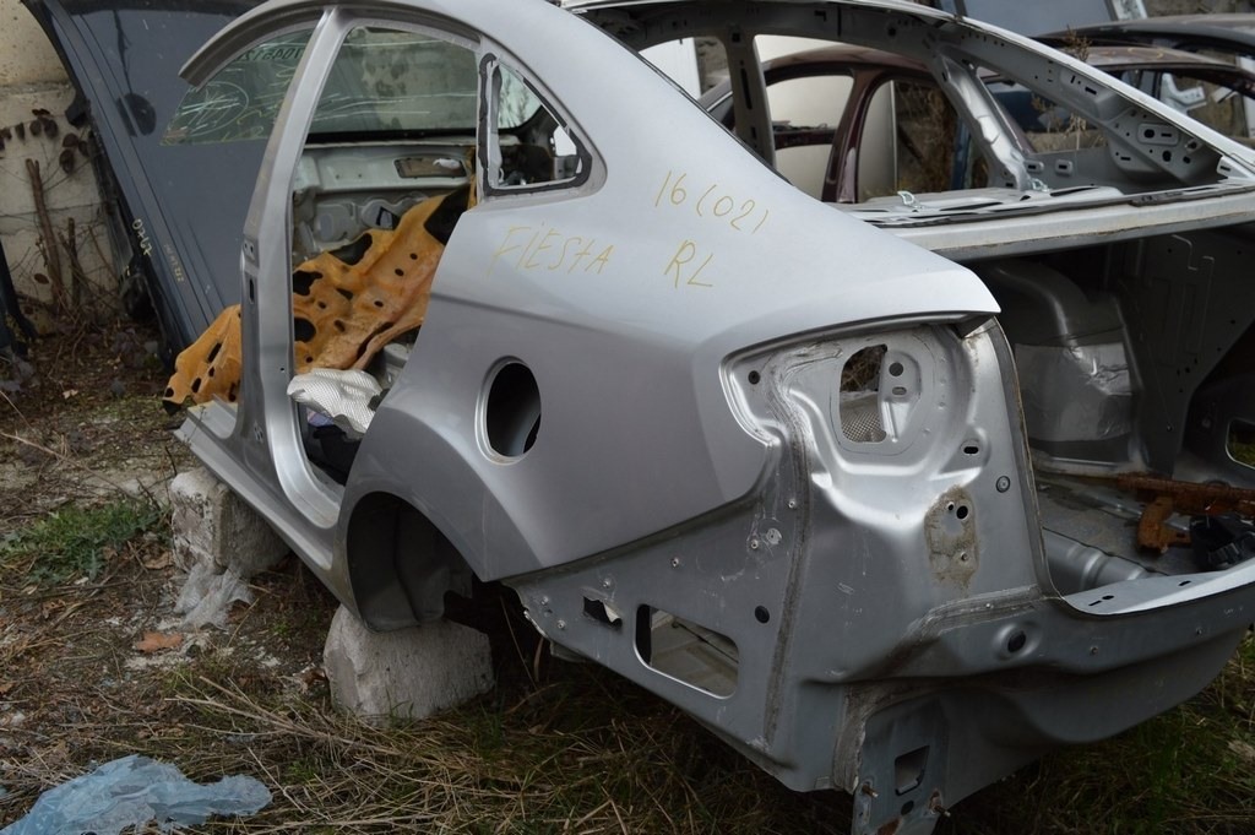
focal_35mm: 33
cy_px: 418
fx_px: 1149
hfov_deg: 57.3
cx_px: 628
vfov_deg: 39.9
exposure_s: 1/160
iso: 100
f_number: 6.3
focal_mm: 22
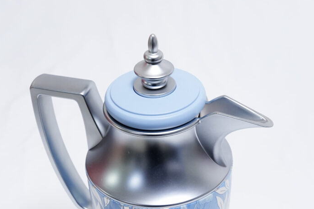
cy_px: 104
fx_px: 619
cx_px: 157
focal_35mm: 71
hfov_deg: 28.5
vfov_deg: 19.2
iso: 3200
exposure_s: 1/125
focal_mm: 47
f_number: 10
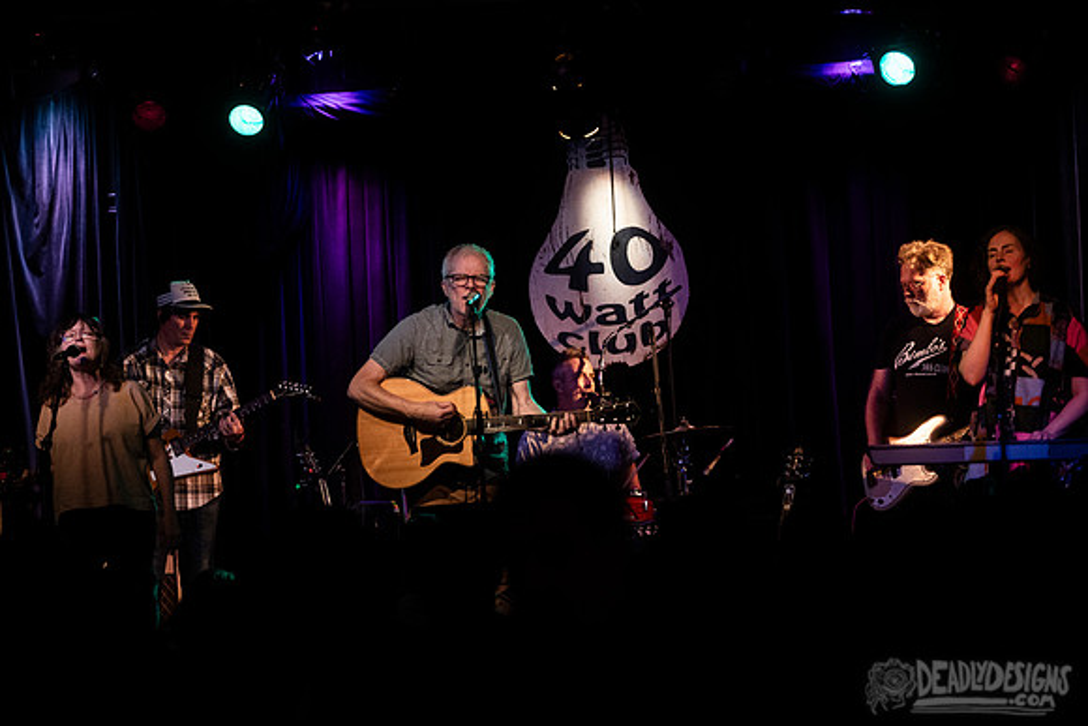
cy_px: 363
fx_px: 3453
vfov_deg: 12.0
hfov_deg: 17.9
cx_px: 473
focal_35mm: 114
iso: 2000
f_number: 3.2
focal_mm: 100
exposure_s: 1/160
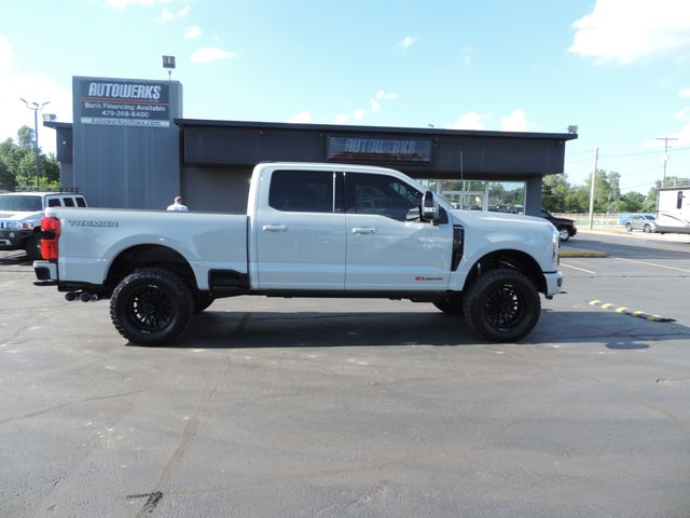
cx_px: 345
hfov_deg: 71.6
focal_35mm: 24
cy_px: 259
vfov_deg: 56.8
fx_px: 478
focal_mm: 4.3
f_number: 3
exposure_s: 1/400
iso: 80
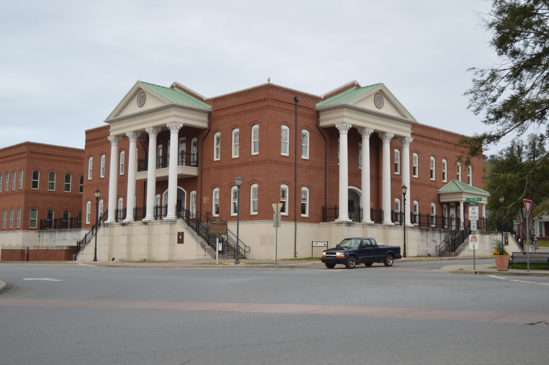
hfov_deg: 46.4
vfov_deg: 31.8
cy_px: 182
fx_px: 640
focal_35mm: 42
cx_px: 274
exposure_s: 1/100
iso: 400
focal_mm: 28
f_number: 5
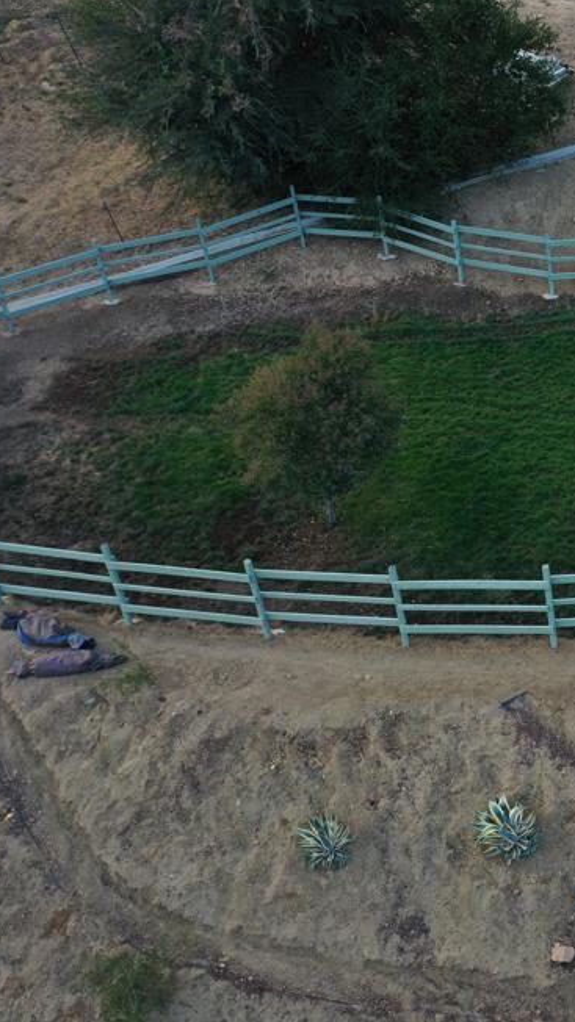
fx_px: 1248
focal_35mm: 46
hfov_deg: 23.7
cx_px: 686
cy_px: 494
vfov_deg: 44.6
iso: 200
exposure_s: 1/80
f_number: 2.8
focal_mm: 10.26
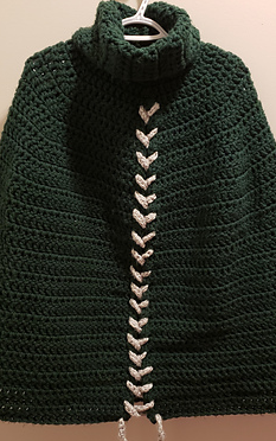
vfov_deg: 52.7
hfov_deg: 34.5
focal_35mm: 37
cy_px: 238
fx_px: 445
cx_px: 143
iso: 250
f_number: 1.5
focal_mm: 4.3
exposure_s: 1/24
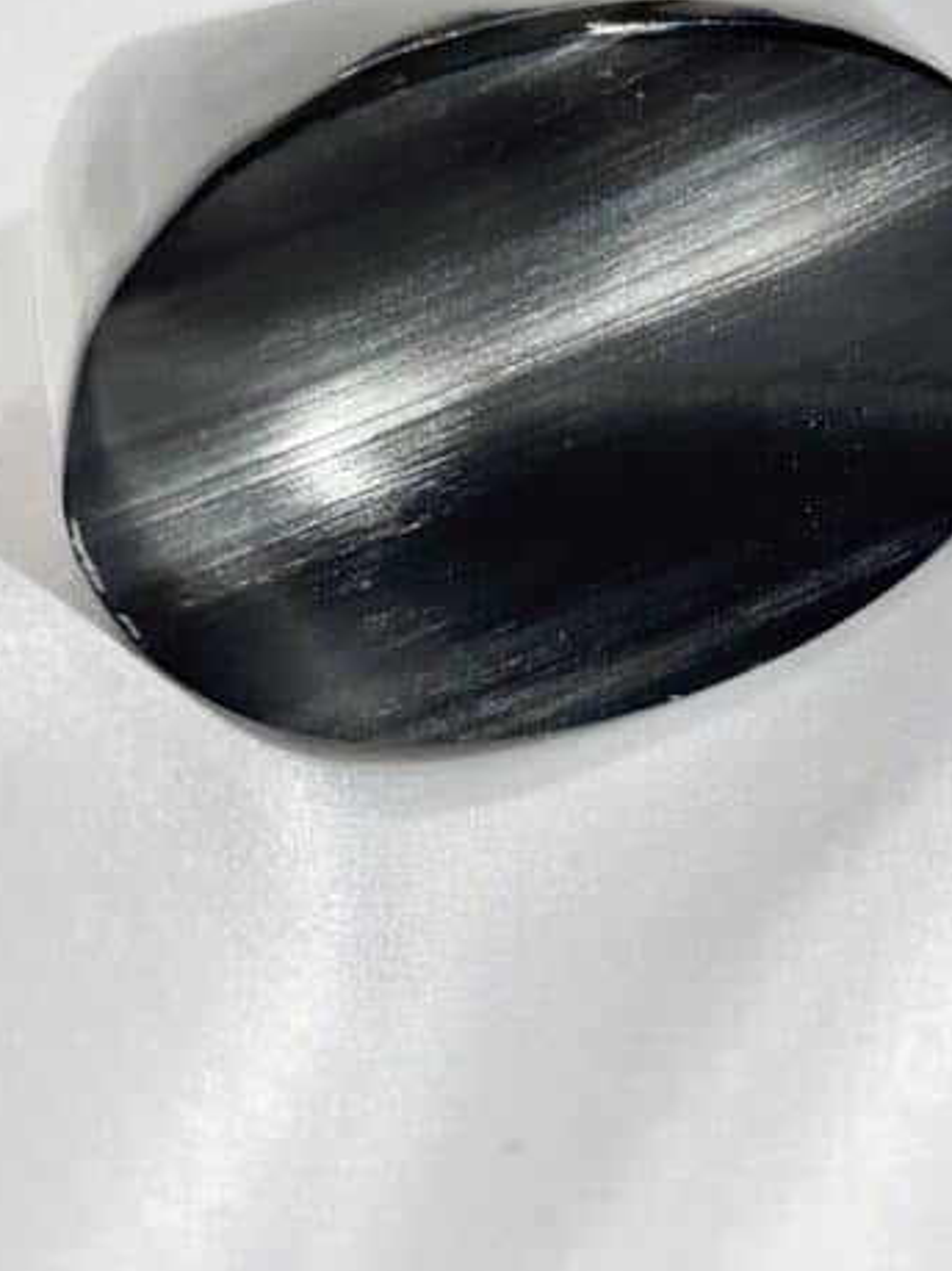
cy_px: 518
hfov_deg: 12.7
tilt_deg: -30.0
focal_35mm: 116
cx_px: 778
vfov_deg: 17.0
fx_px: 4256
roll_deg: +5.1
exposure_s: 1/261
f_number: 1.6
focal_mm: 5.96
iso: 32
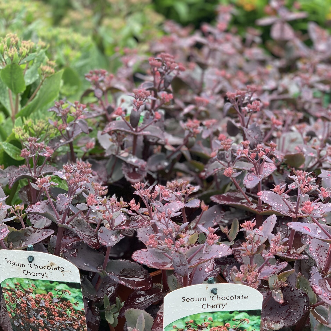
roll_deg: -2.4
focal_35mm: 62
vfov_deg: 27.5
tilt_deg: -30.5
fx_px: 671
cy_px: 223
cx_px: 166
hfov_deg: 27.7
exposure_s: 1/122
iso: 20
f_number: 2.4
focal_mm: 6
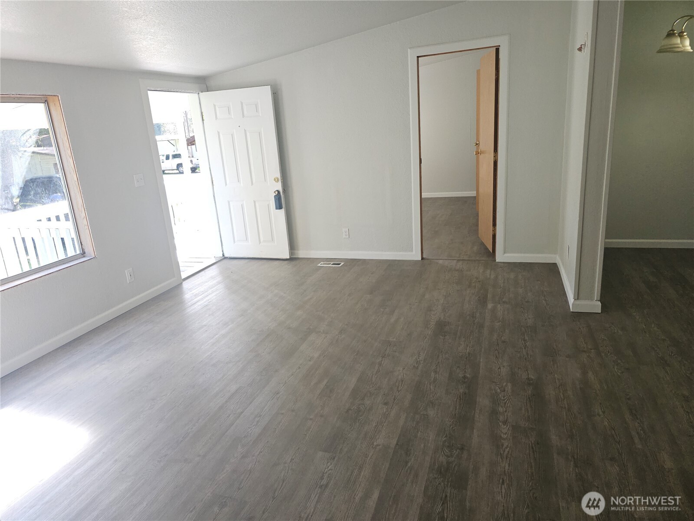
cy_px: 260
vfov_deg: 58.9
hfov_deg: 73.9
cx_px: 347
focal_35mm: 23
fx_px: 461
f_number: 1.7
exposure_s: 1/207
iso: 160
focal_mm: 6.3
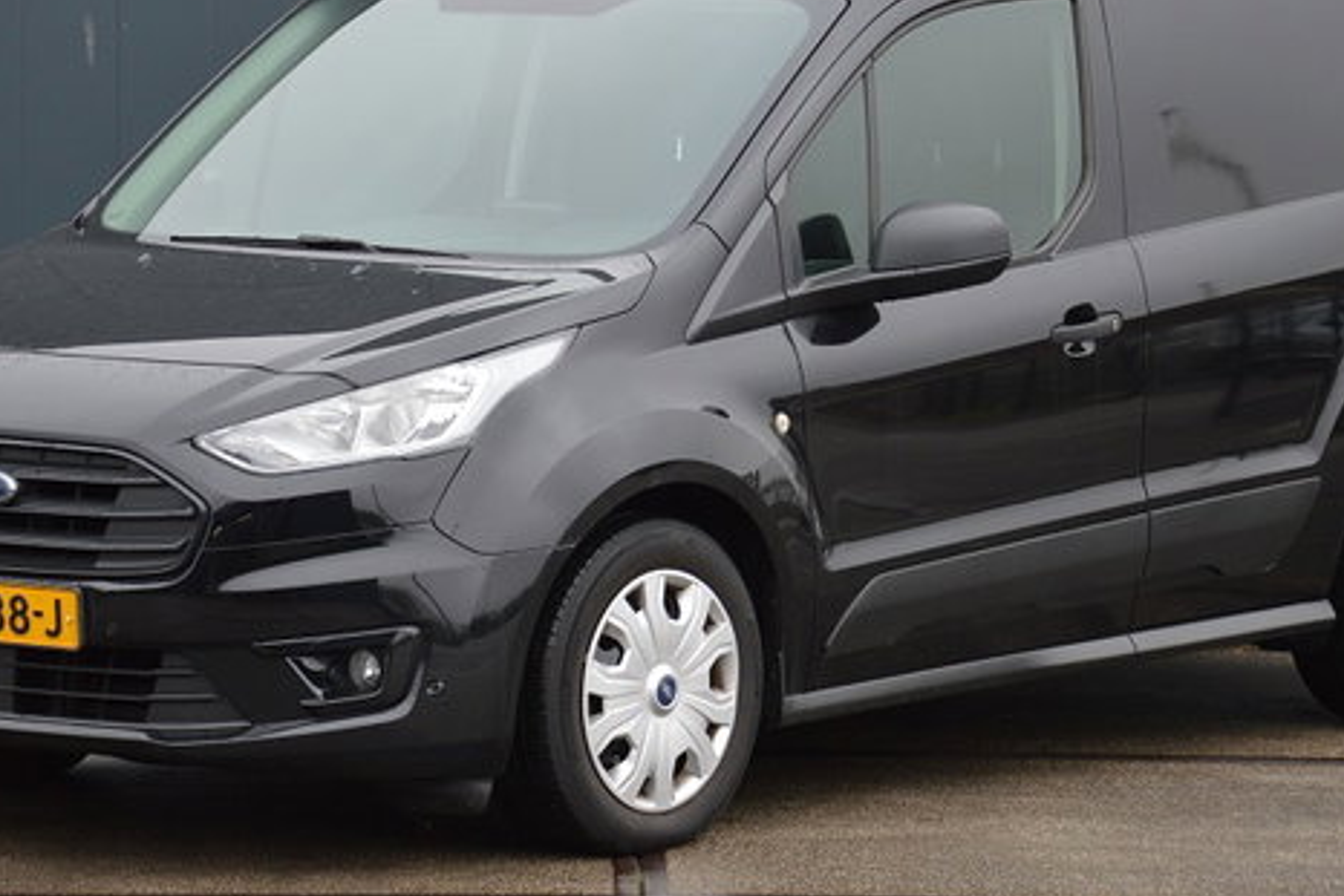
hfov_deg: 12.0
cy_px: 313
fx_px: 6386
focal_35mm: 171
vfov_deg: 8.0
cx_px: 655
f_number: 5.3
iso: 400
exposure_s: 1/200
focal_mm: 70
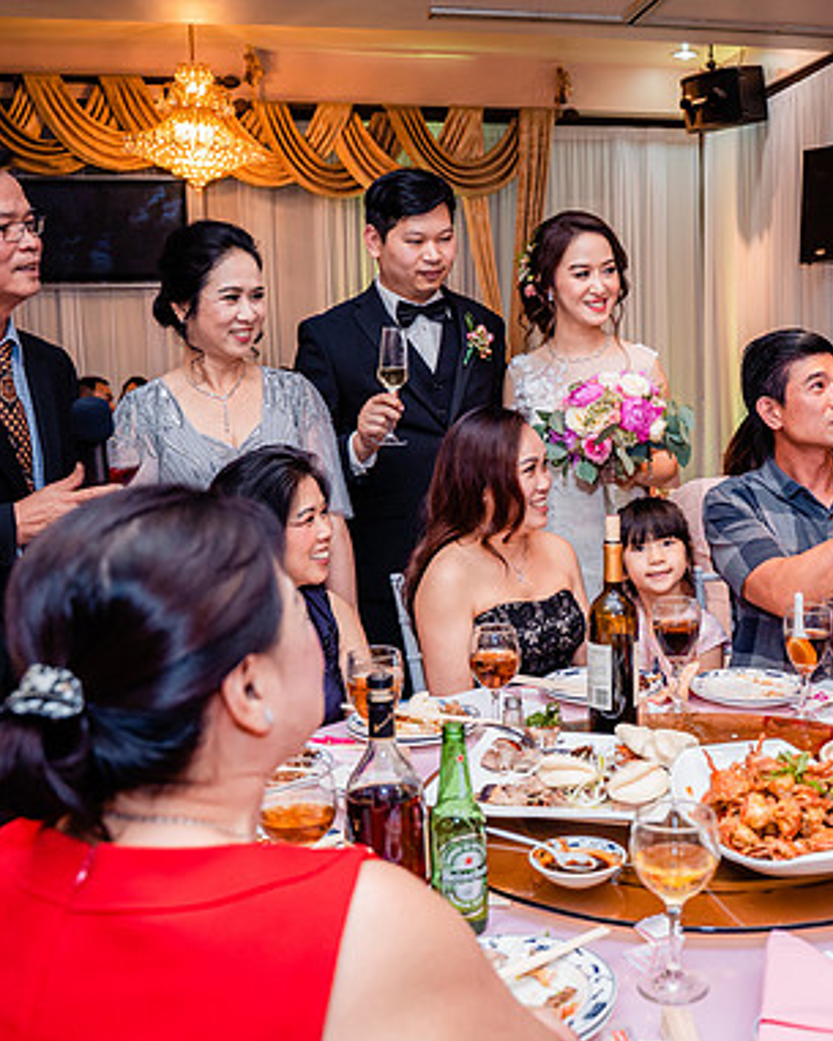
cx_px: 606
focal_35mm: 40
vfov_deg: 45.8
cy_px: 526
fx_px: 1232
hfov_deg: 36.6
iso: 1600
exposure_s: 1/125
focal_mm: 28
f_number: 4.5
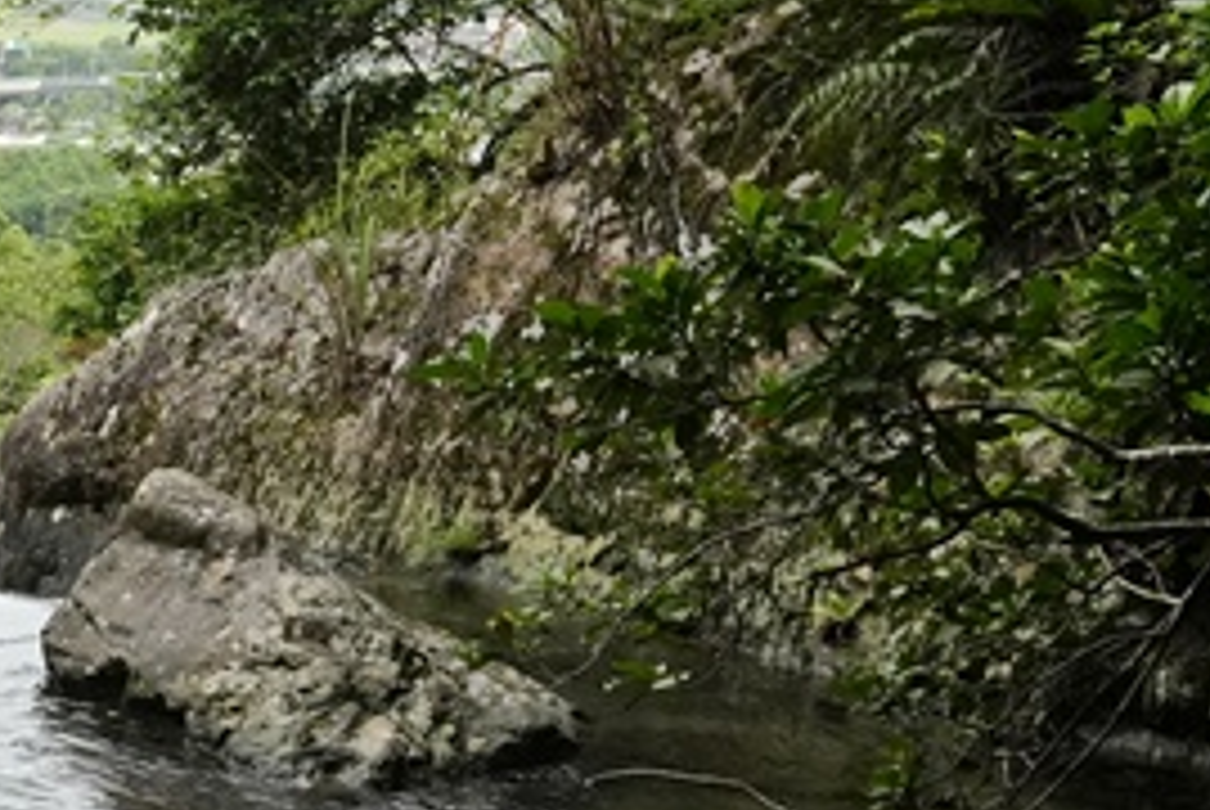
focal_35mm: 97
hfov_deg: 18.3
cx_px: -711
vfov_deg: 14.2
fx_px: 3248
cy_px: 560
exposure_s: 1/1250
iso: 3200
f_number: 8
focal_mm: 25.4
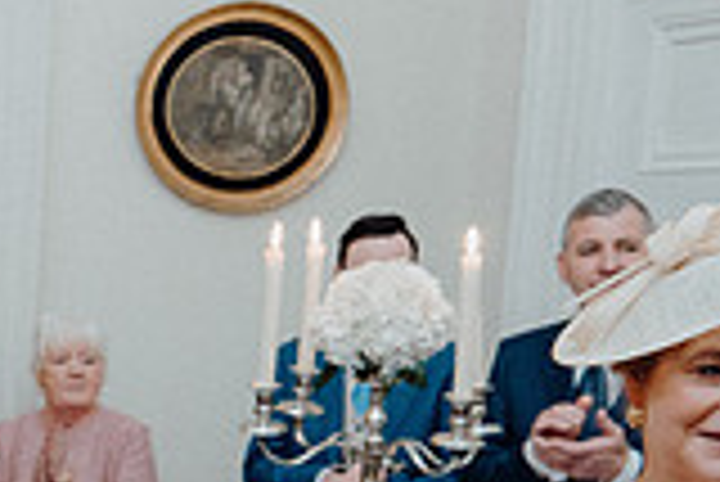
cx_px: -243
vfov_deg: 15.3
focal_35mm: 87
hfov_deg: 21.0
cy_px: 529
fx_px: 1742
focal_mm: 24
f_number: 3.5
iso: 2500
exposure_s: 1/160
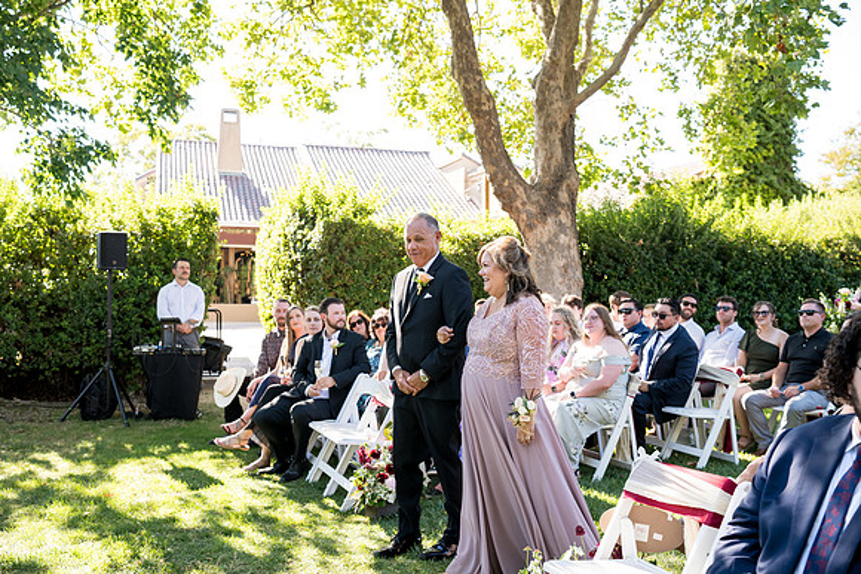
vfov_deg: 37.9
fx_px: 837
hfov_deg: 54.4
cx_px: 430
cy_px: 287
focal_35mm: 35
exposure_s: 1/400
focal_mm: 35
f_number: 4
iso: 640
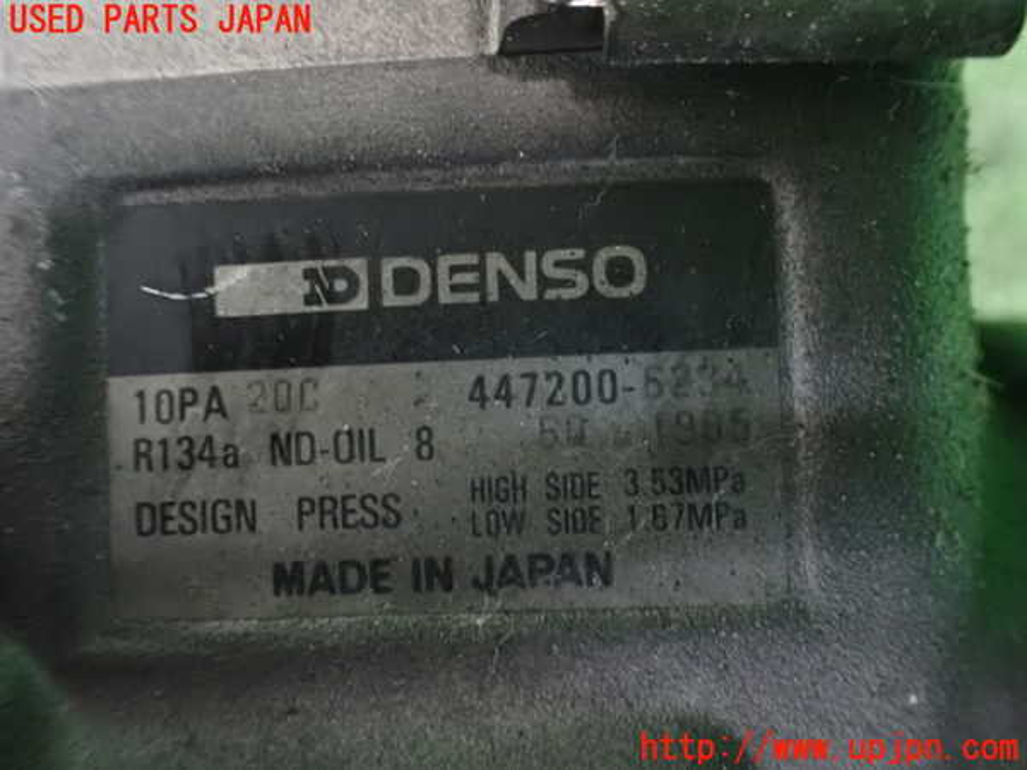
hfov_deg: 60.0
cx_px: 514
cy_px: 385
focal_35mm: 30
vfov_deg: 46.8
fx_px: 890
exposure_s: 1/30
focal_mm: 5.4
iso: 1600
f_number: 2.3
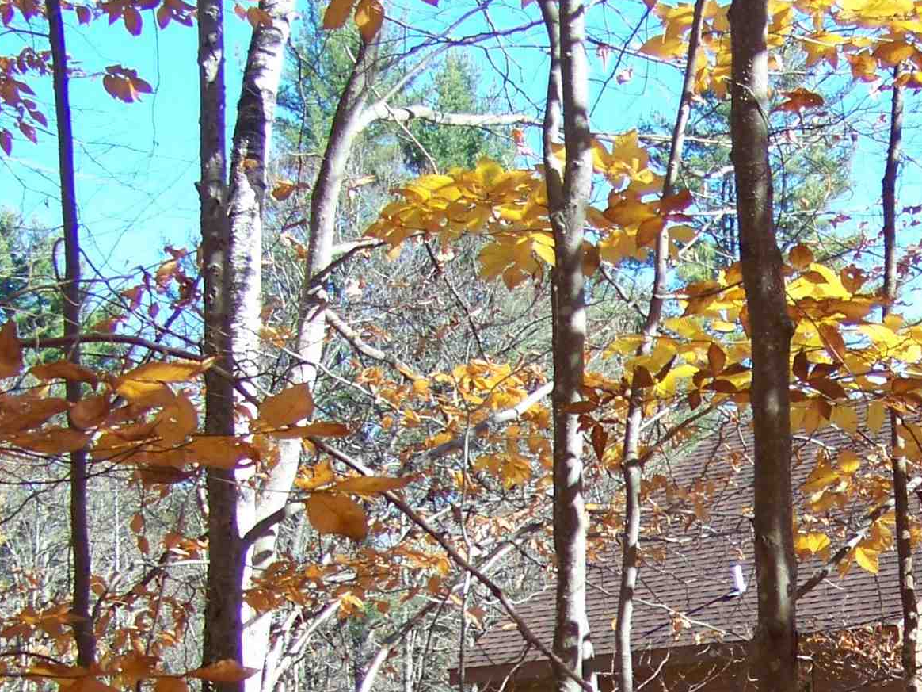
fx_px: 2530
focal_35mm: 95
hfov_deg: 20.0
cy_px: 732
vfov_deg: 15.2
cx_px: 945
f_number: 2.8
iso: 69
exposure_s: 1/250
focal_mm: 5.85
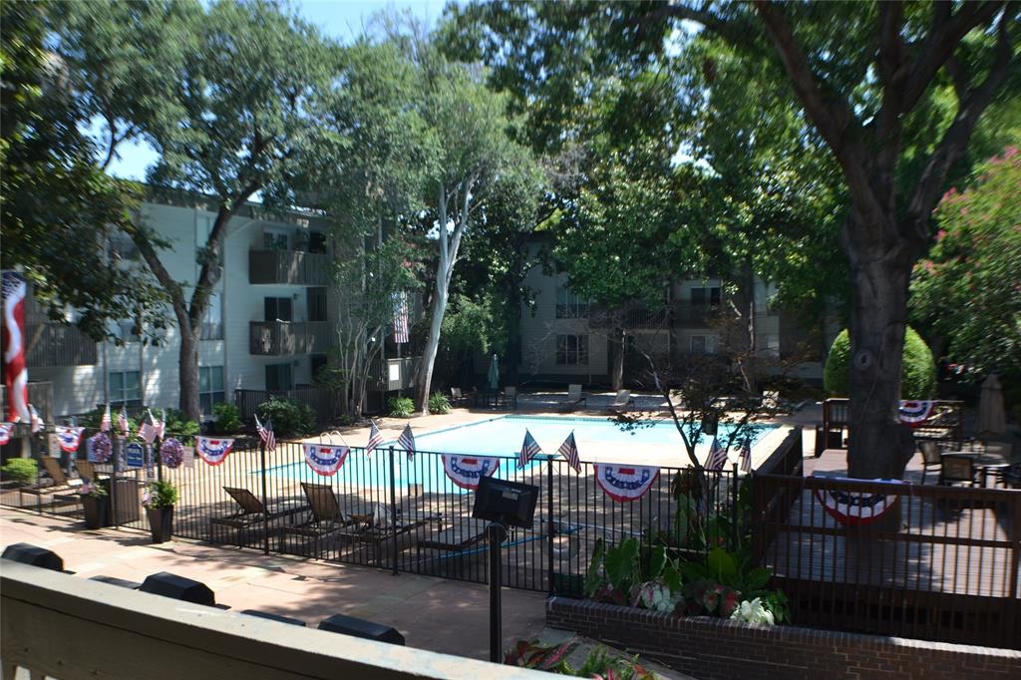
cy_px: 340
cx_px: 510
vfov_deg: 36.8
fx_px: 1021
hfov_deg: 53.1
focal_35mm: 36
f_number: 5.6
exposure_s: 1/125
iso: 100
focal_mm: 24
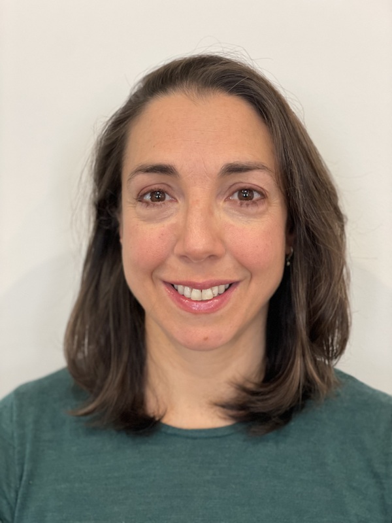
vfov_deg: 36.8
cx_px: 196
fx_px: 785
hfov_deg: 28.0
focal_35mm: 52
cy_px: 262
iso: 200
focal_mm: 6
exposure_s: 1/33
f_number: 2
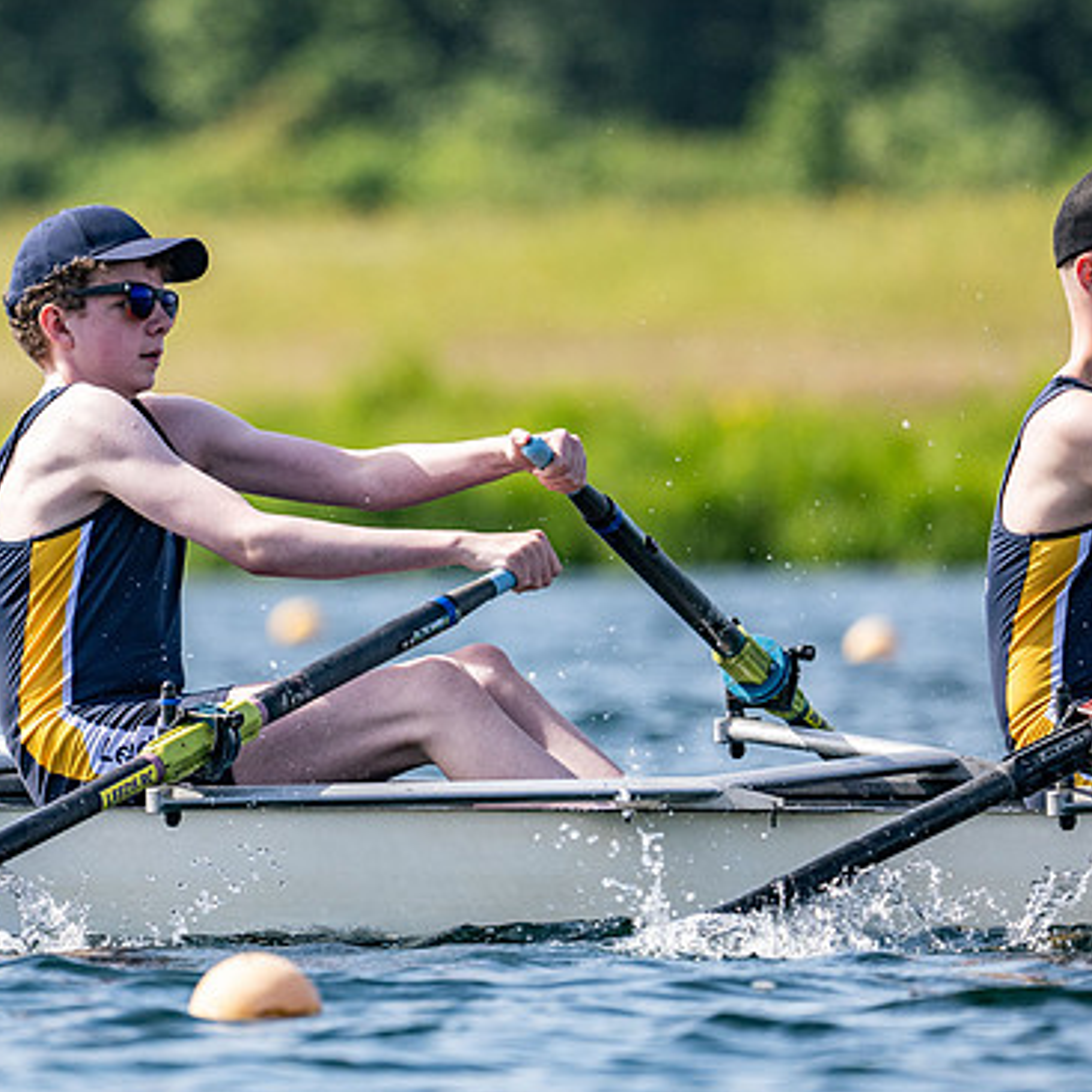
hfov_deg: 2.2
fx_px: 28731
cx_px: 318
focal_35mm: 805
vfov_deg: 2.2
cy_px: 521
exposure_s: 1/2500
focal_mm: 400
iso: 280
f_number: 4.5
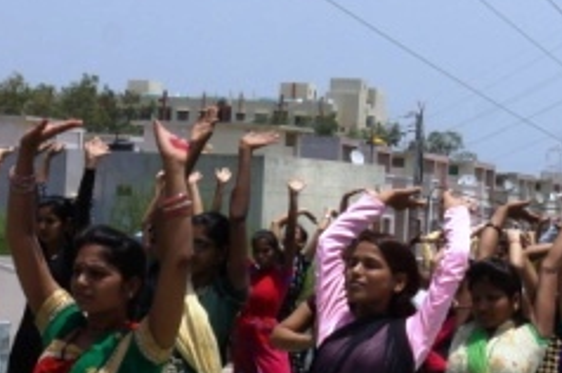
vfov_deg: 9.6
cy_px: 203
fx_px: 2214
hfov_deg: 14.3
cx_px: 515
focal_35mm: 142
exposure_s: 1/160
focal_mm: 22
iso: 100
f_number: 16
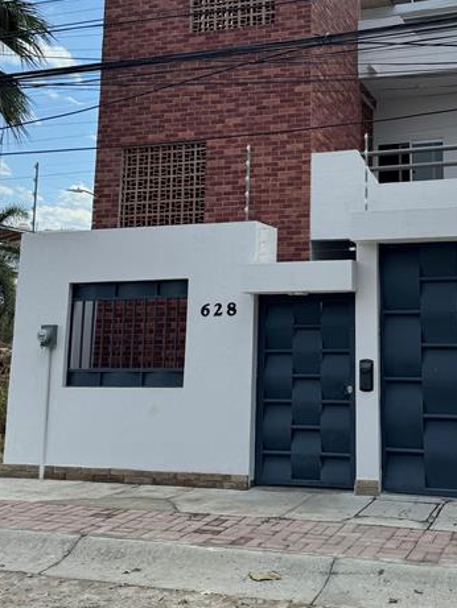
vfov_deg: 46.2
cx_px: 365
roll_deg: +0.4
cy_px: 210
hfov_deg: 34.9
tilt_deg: +10.4
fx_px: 704
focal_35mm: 40
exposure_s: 1/4310
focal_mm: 6.86
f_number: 1.78
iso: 80
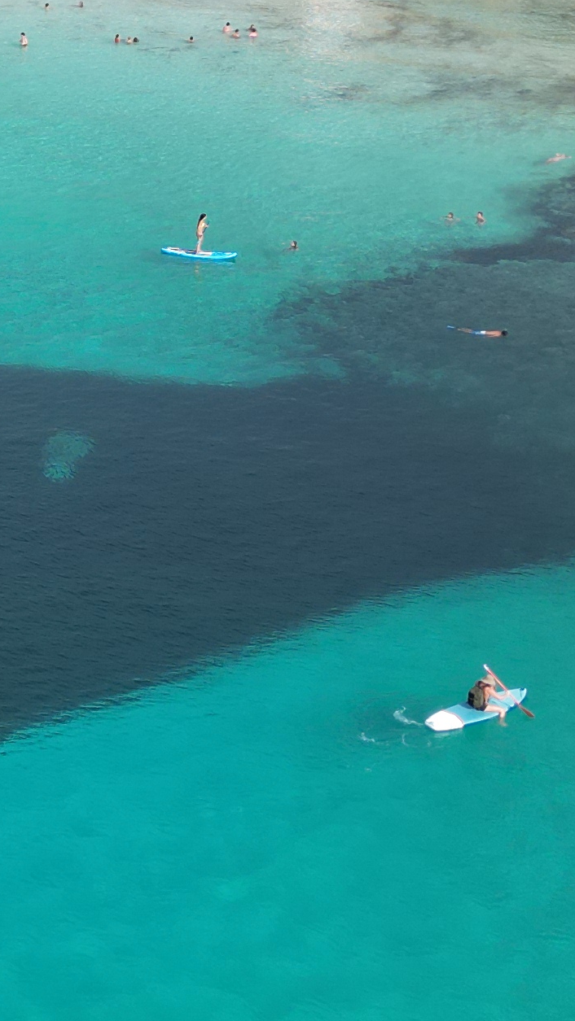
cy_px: 428
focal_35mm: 84
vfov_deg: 25.3
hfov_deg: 13.9
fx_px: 2277
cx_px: -127
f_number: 1.7
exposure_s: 1/2500
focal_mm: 6.72
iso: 100
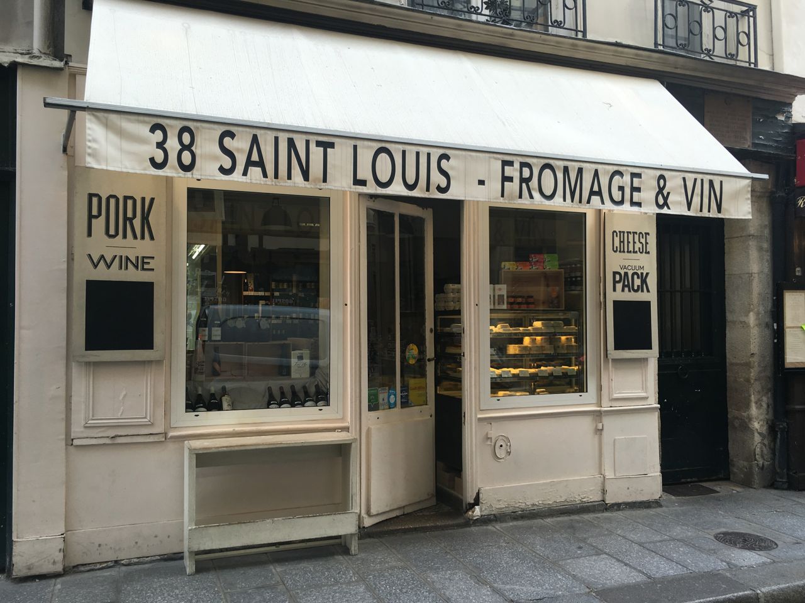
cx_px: 402
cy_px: 302
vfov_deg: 48.2
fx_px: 674
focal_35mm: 29
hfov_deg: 61.7
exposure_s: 1/108
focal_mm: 4.15
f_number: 2.2
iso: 25
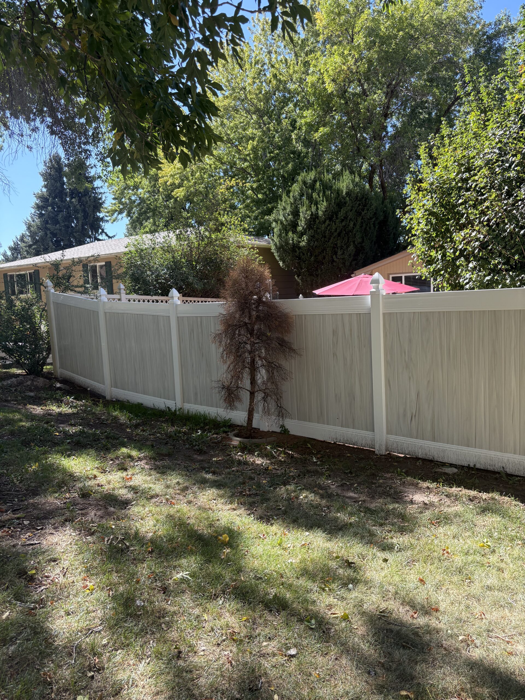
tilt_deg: -5.5
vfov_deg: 67.3
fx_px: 526
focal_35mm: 26
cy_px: 350
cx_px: 262
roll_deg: +1.8
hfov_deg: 53.1
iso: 64
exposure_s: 1/782
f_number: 1.6
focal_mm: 5.96
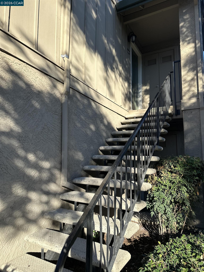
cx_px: 102
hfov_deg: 56.8
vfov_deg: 71.6
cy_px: 136
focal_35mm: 24
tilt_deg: +7.3
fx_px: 189
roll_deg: -1.5
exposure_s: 1/1517
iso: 80
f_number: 1.78
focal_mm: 6.86
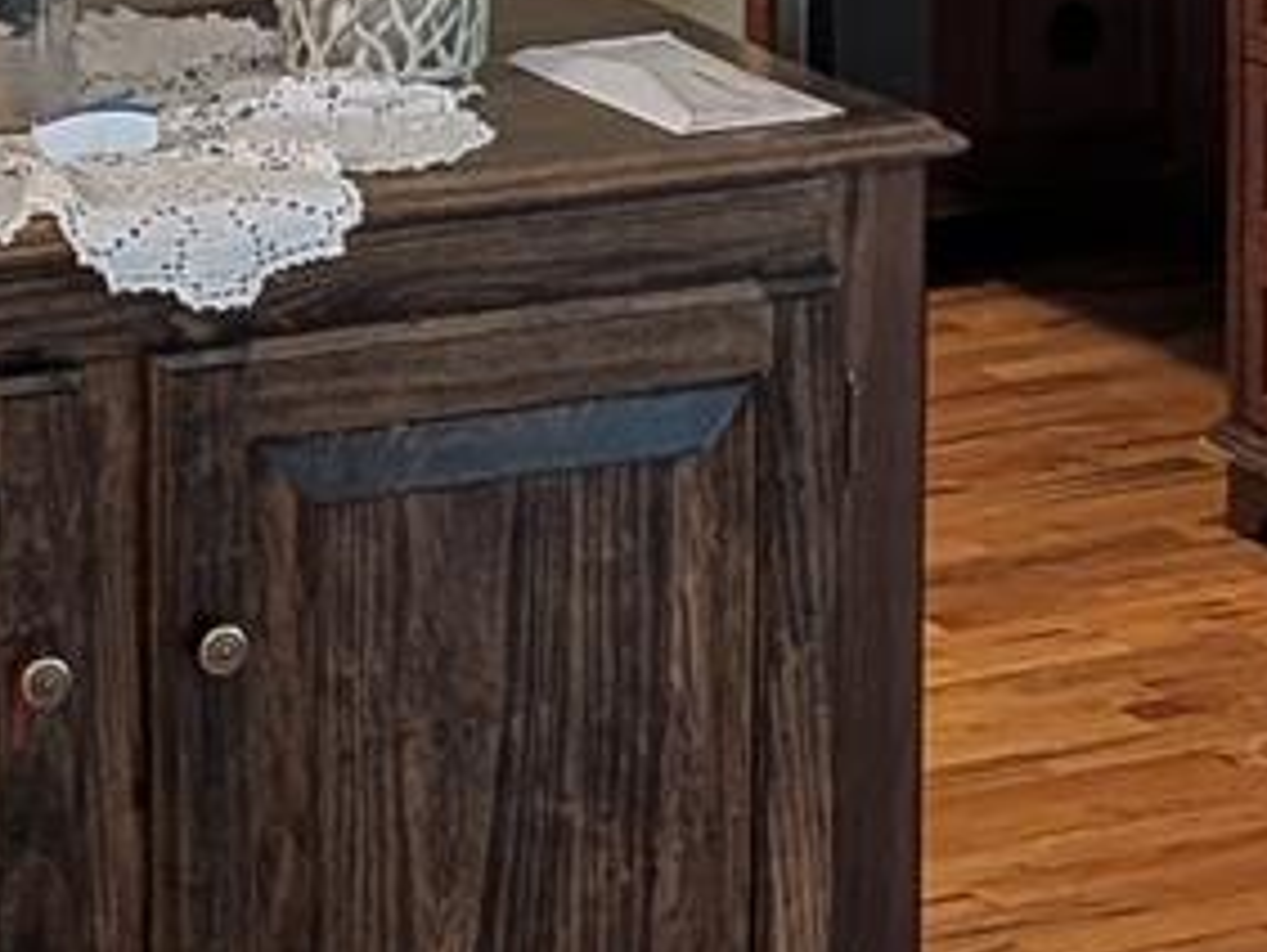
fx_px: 6374
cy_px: -431
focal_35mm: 174
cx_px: 804
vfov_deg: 8.4
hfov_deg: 11.3
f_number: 1.7
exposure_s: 1/24
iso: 203
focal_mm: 4.53
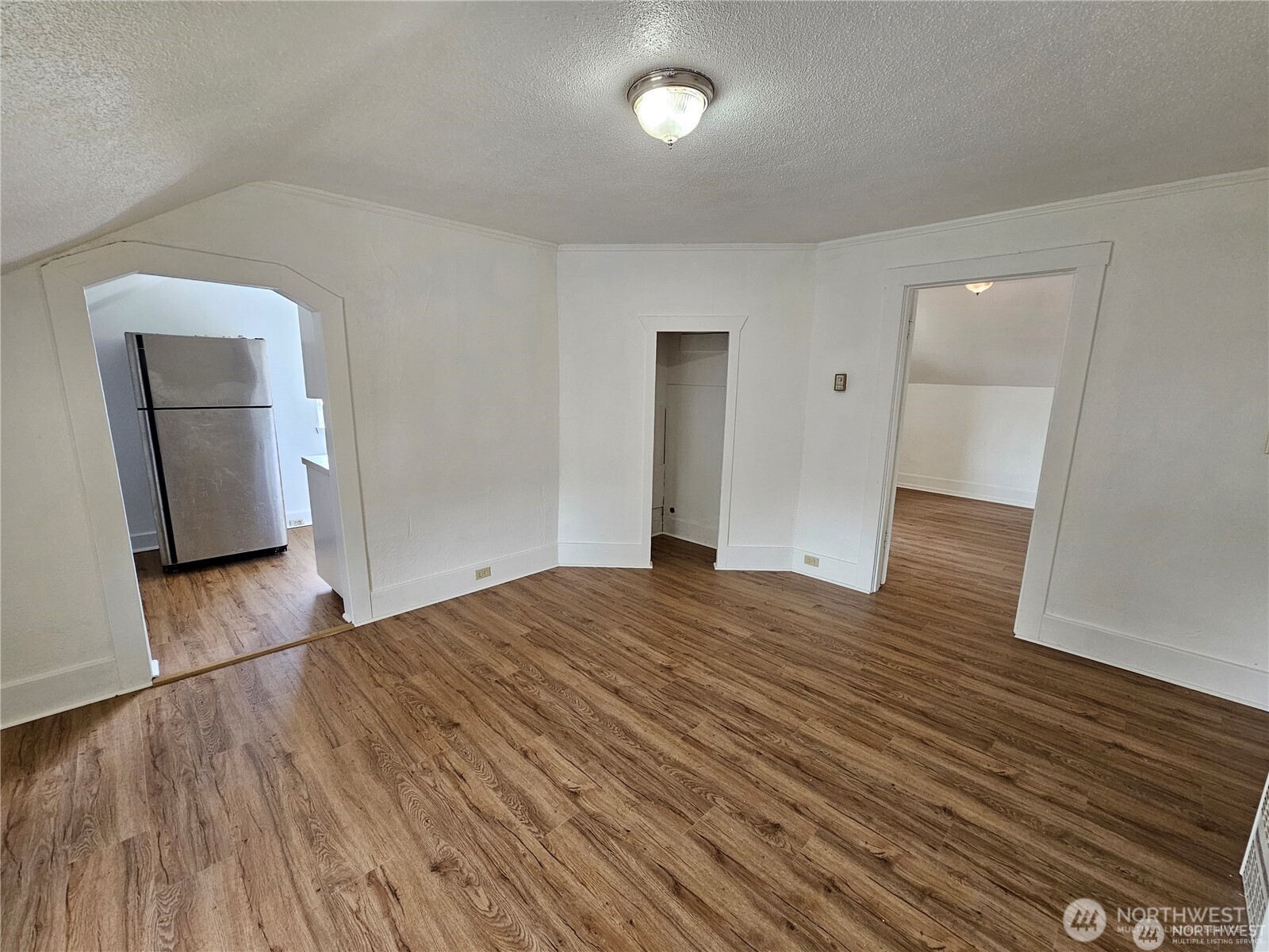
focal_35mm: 13
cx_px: 634
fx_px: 477
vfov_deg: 89.9
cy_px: 476
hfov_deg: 106.2
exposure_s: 1/60
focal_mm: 2.2
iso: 160
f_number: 2.2
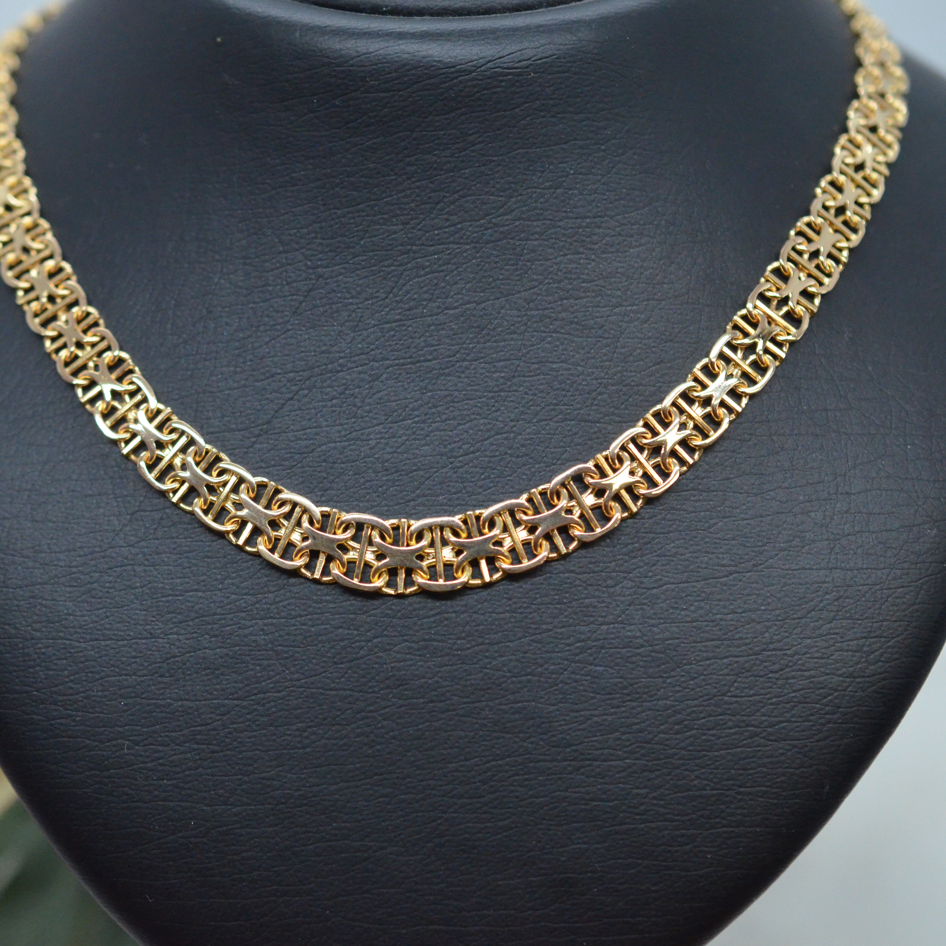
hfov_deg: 22.4
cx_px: 337
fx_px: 2381
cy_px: 472
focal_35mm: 77
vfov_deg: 22.5
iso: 2500
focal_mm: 40
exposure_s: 1/2000
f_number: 4
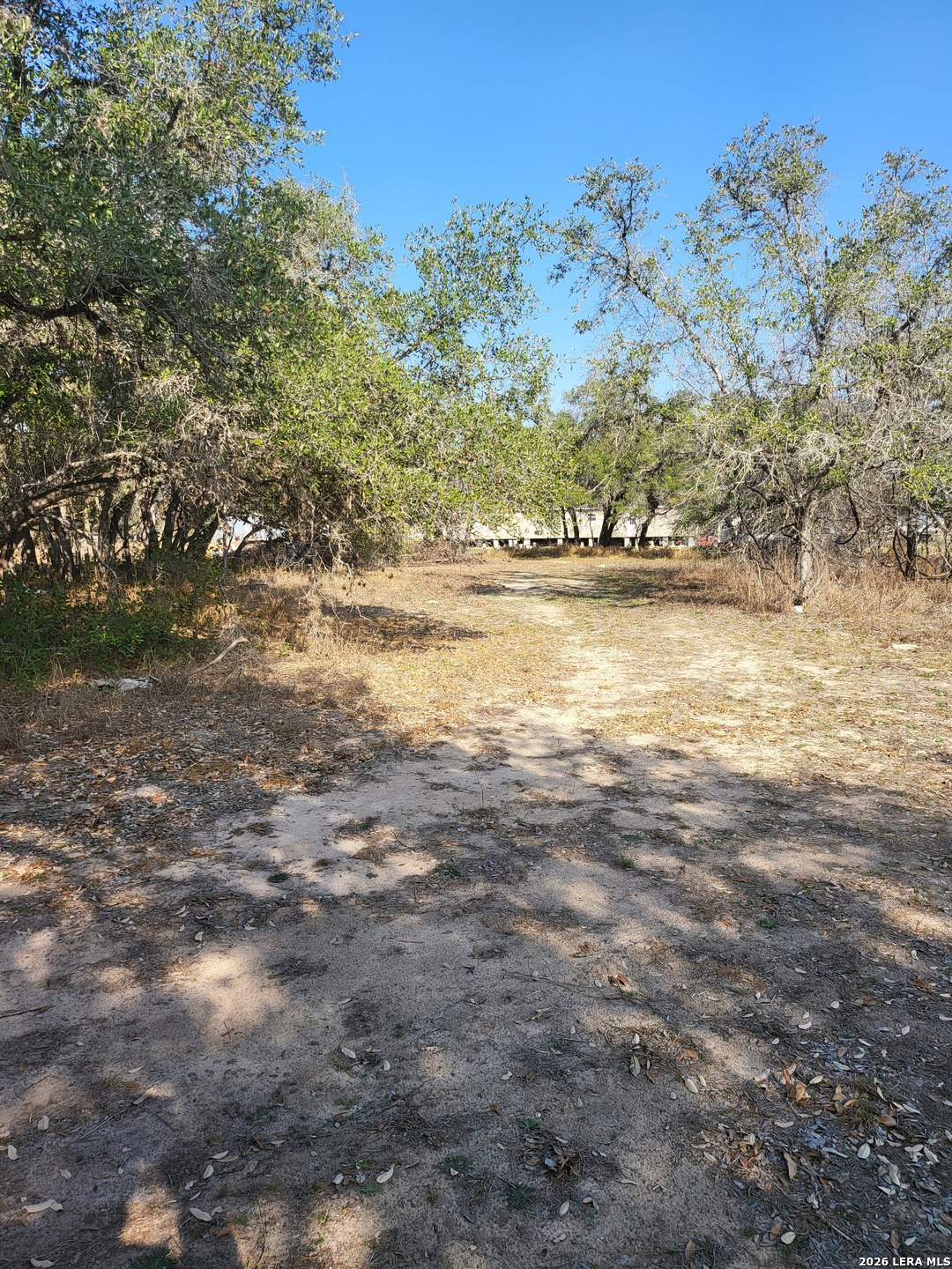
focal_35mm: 24
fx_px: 880
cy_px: 634
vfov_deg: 71.6
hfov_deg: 56.8
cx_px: 476
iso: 40
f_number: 1.8
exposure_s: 1/1078
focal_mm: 5
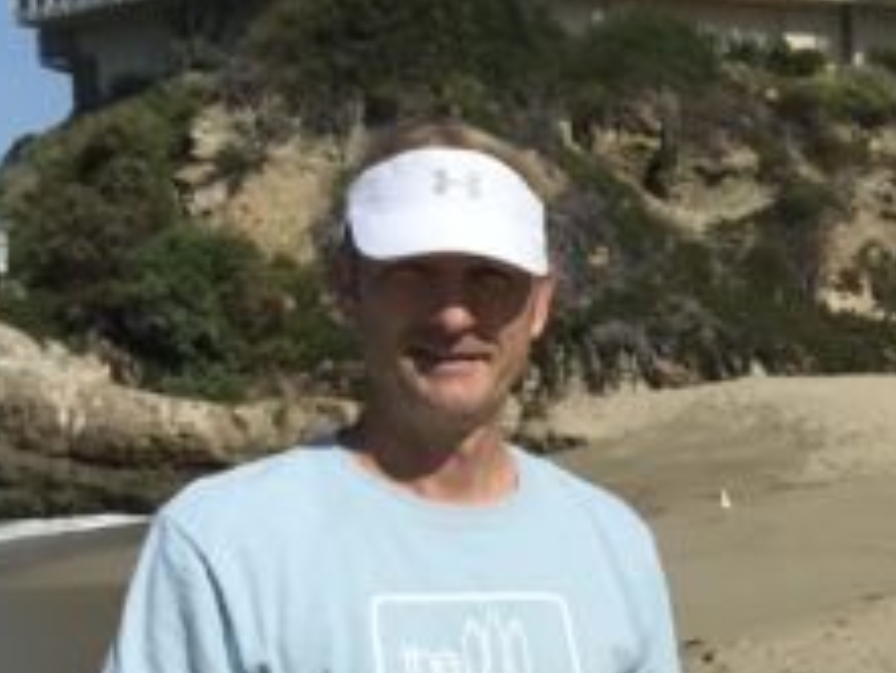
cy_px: 835
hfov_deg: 23.7
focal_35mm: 76
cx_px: 1030
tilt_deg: -11.2
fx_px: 1968
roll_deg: -0.6
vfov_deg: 18.3
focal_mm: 3.99
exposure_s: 1/5650
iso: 25
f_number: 1.8
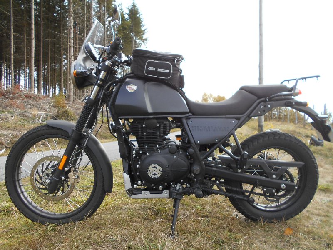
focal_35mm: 26
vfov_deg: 53.1
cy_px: 125
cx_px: 166
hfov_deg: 67.3
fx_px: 250
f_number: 3.2
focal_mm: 4.6
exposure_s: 1/200
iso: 80
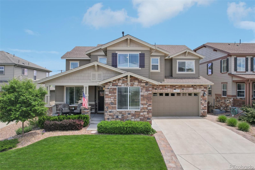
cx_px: 128
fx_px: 156
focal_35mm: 22
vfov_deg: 57.2
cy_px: 85
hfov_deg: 78.6
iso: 100
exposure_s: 1/250
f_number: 2.8
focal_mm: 8.38
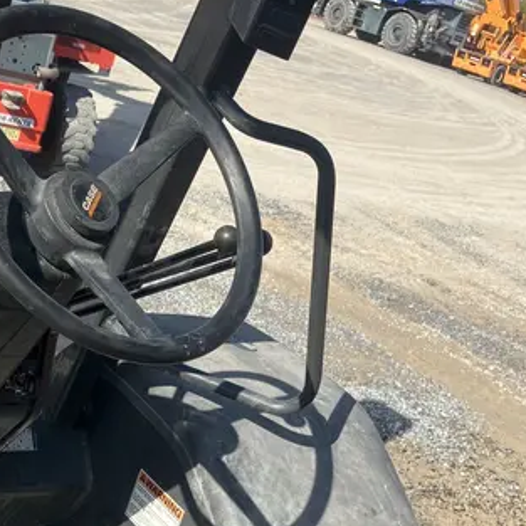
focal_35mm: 58
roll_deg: -18.3
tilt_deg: -26.5
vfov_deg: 28.6
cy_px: 451
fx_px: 997
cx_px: 141
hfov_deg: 29.2
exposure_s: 1/1799
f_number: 1.8
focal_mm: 3.99
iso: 32
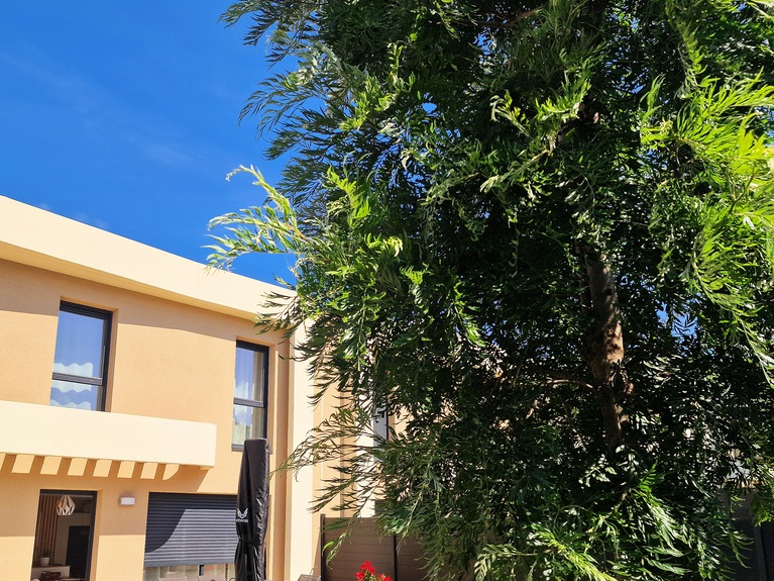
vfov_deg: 46.4
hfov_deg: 59.8
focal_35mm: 30
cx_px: 336
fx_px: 671
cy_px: 360
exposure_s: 1/1250
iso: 50
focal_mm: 6.4
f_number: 1.8
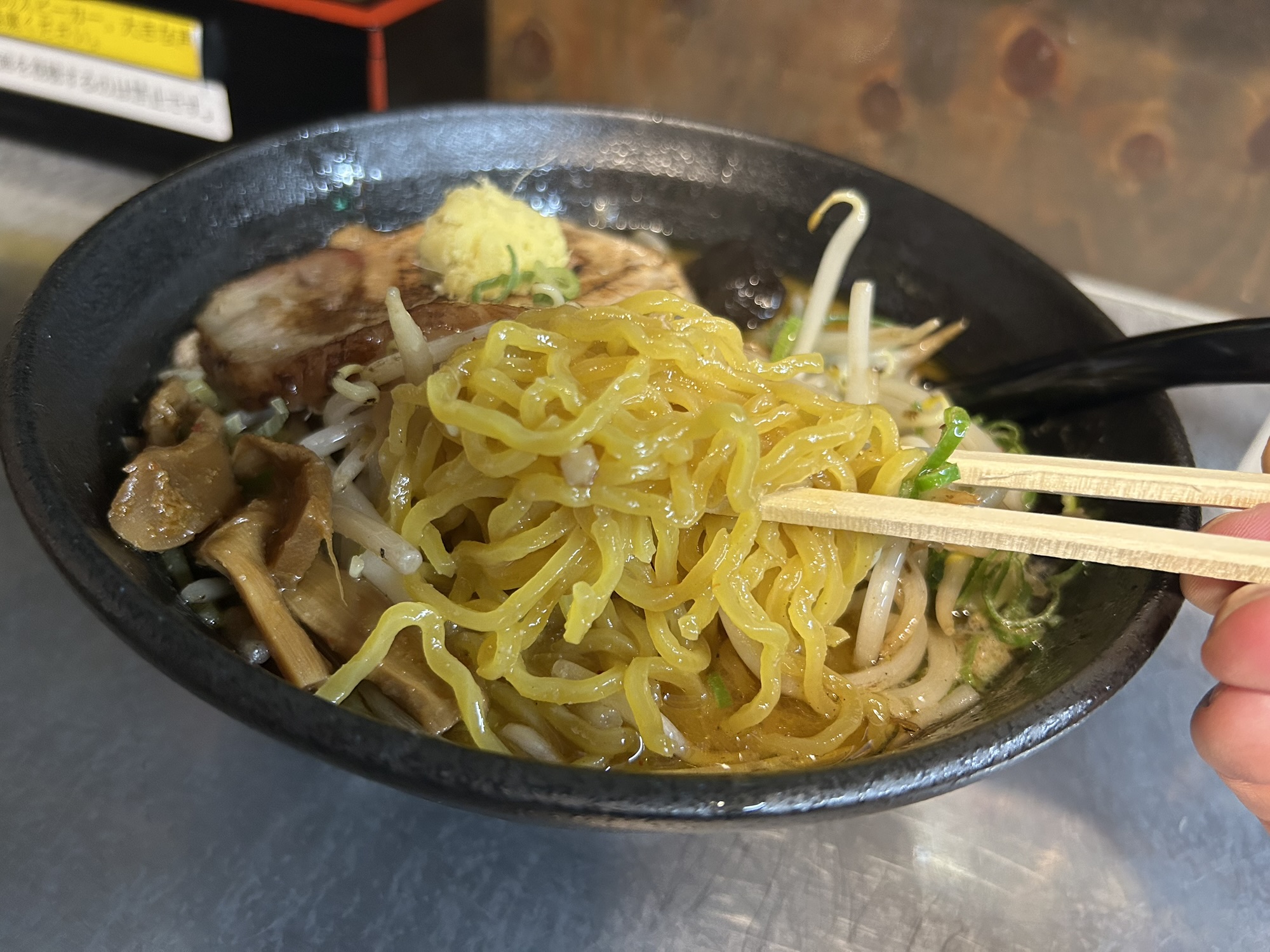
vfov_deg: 53.1
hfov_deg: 67.3
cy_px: 476
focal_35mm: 26
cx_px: 635
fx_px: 954
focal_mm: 5.7
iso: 320
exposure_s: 1/60
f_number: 1.5
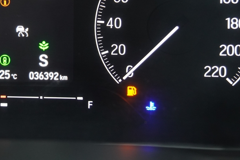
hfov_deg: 27.2
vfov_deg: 18.5
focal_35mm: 73
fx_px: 487
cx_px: 49
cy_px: 25
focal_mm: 28
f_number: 2.8
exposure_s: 1/60
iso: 1000
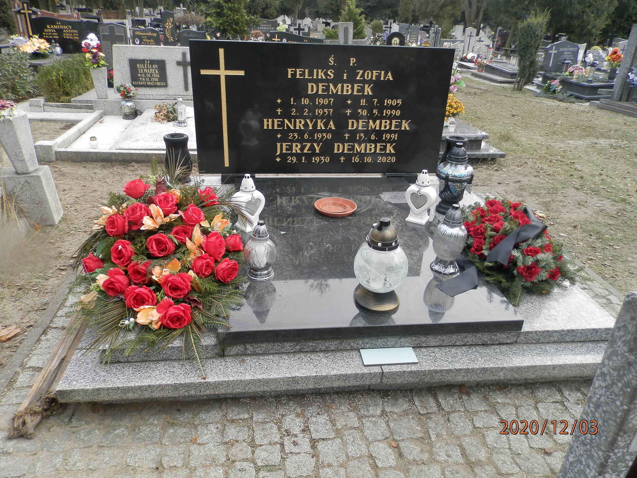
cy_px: 239
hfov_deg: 69.4
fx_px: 460
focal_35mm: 25
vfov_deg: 54.9
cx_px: 318
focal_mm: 4.5
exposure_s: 1/80
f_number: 3.1
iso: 80
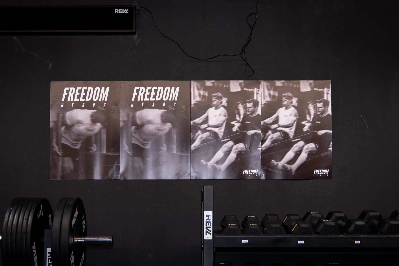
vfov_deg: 43.6
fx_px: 332
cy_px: 133
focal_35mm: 30
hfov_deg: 61.9
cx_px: 200
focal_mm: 30
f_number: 2.8
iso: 640
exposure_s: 1/100
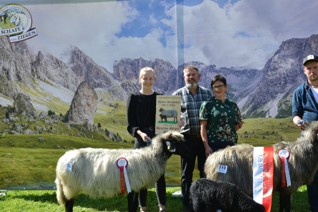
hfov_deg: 43.8
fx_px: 394
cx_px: 188
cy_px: 119
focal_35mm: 45
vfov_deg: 30.1
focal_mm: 25
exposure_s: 1/250
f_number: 8
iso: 200
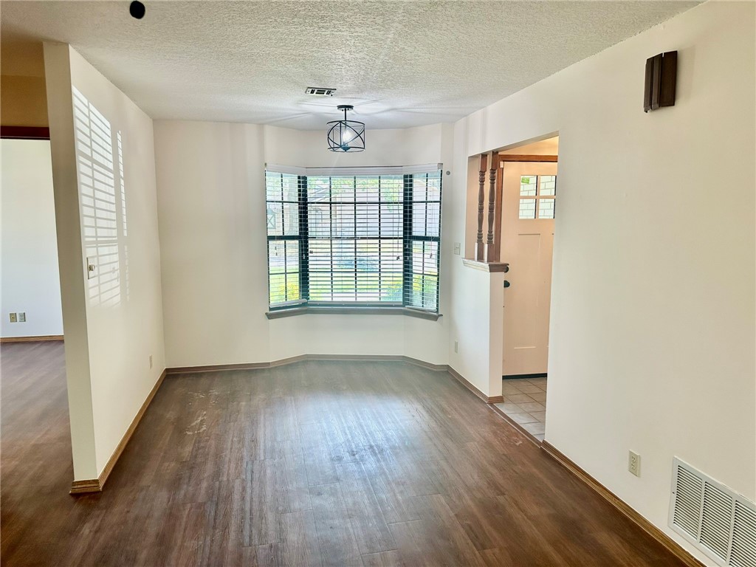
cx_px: 378
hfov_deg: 71.6
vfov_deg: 56.8
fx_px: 524
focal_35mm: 24
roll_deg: -0.2
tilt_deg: -7.5
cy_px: 284
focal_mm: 6.86
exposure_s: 1/120
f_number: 1.78
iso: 160
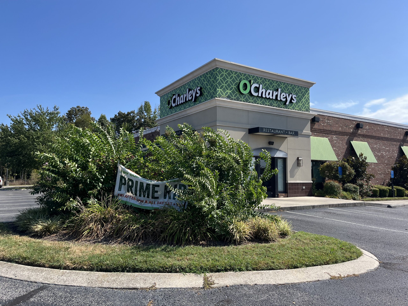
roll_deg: -0.8
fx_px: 306
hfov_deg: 67.3
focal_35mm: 26
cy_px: 153
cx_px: 204
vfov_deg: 53.1
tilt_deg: +4.4
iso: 50
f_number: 1.6
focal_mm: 5.1
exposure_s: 1/2825
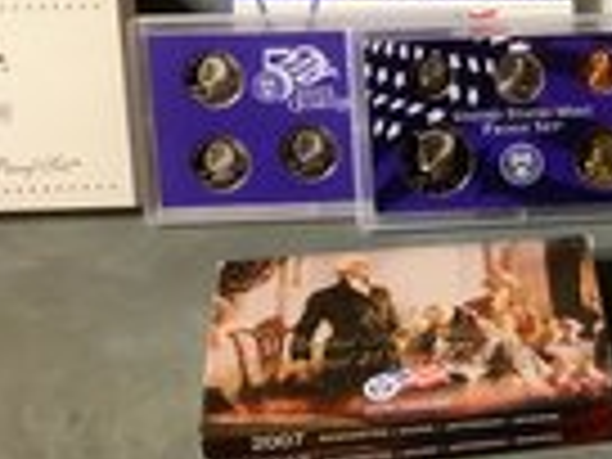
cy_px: 191
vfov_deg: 18.9
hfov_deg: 24.2
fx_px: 1379
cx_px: 574
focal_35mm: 78
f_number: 2.4
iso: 250
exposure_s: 1/60
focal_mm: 3.3
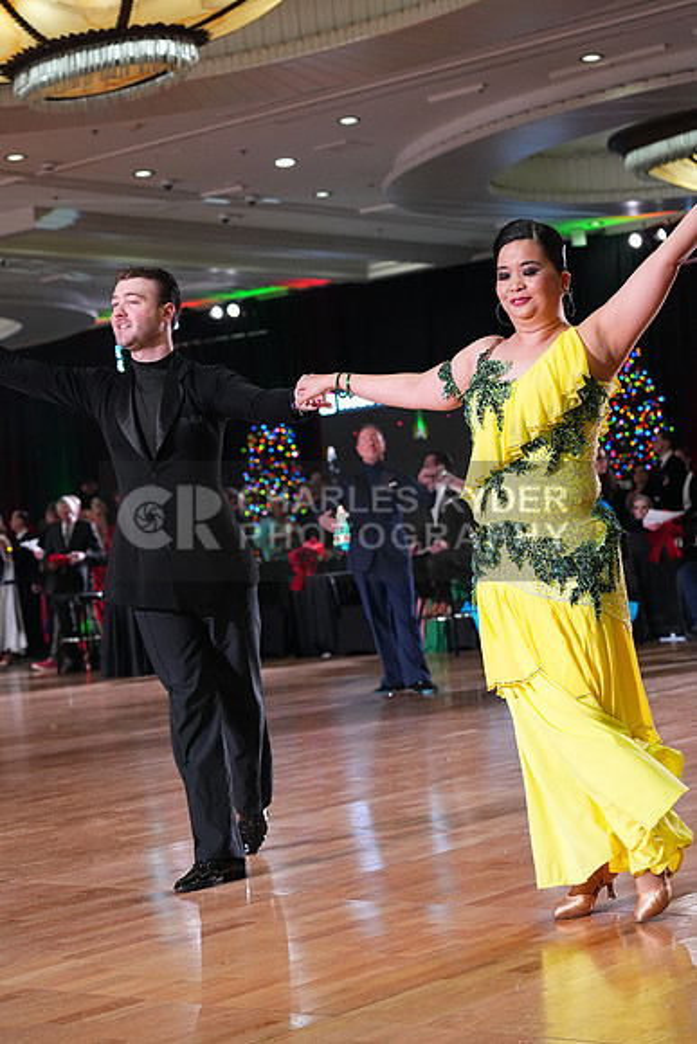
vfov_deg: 28.8
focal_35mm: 70
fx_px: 2032
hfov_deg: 19.5
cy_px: 522
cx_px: 348
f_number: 5
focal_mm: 70
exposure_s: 1/400
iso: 6400
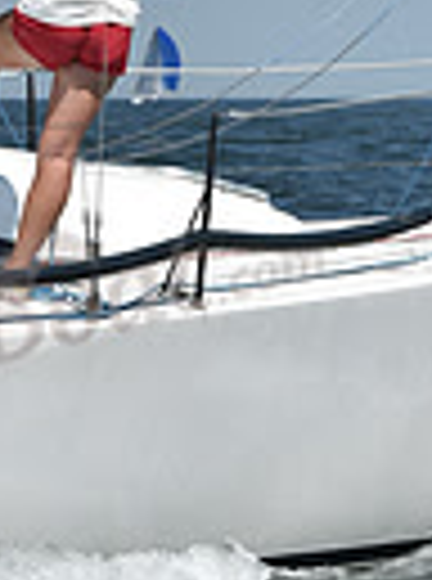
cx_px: 560
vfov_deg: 4.2
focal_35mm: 477
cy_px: 31
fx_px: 7977
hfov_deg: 3.1
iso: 250
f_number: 9
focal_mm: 110
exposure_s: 1/1250
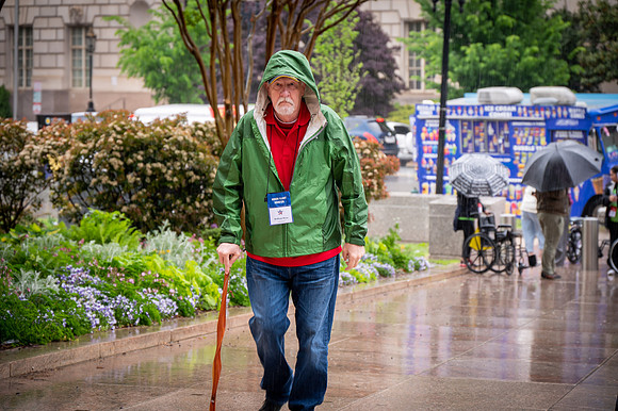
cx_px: 309
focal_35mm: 125
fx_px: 2145
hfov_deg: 16.4
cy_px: 206
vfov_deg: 11.0
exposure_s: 1/80
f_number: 6.3
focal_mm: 125
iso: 320
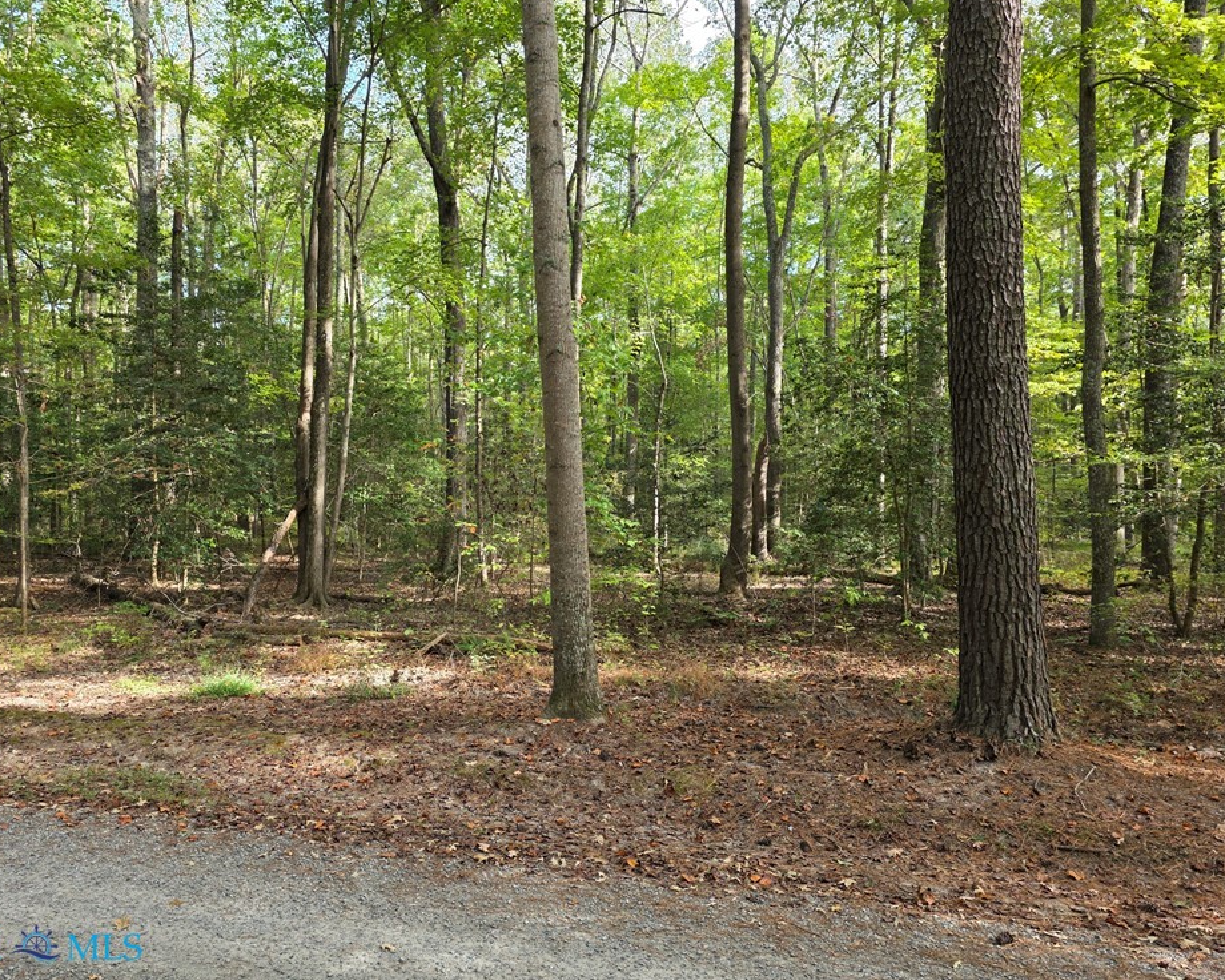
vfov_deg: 56.8
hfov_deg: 68.0
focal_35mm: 25
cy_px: 471
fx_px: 906
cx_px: 558
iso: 80
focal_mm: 6.3
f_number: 1.7
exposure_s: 1/180
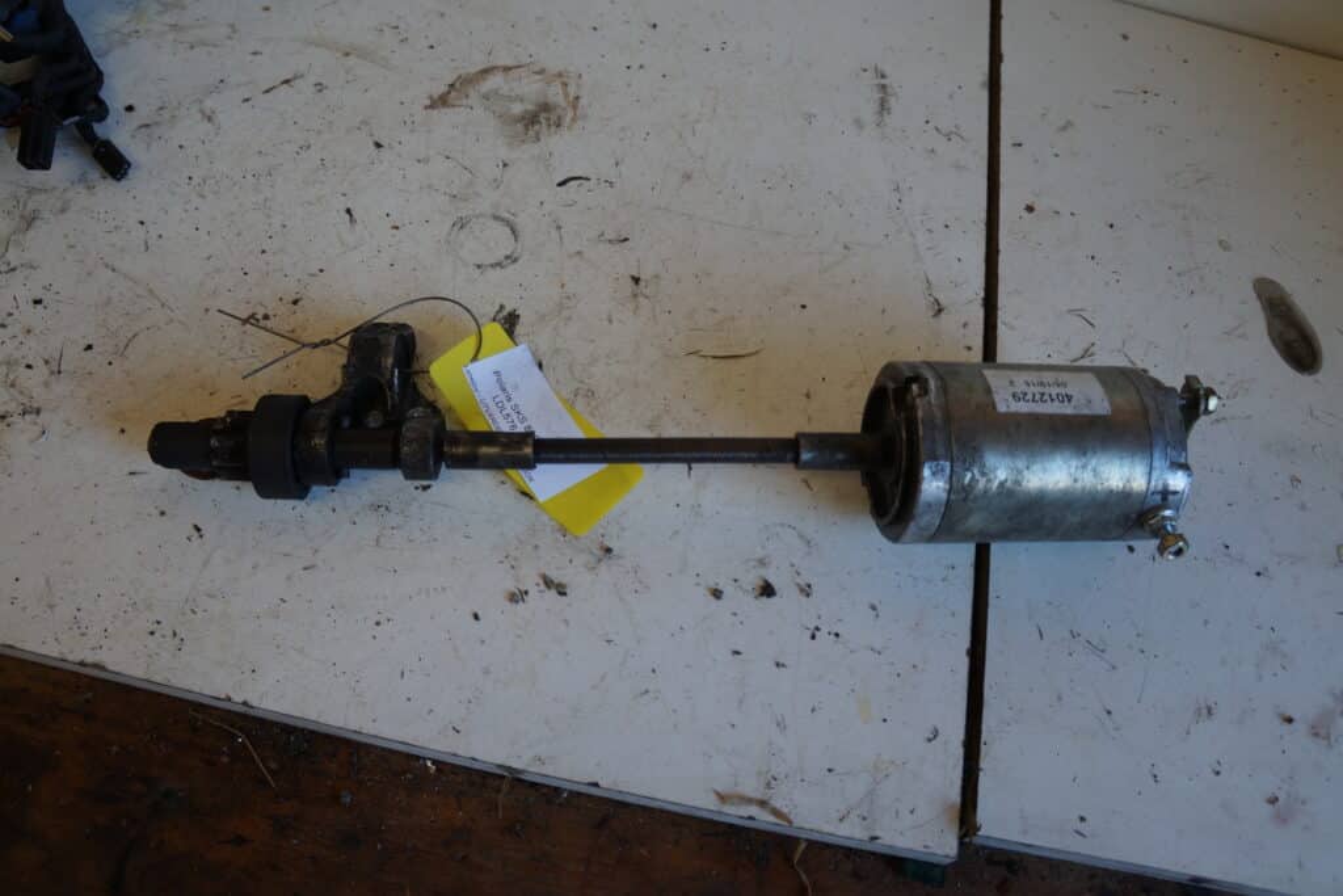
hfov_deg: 67.4
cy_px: 448
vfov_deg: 47.9
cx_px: 672
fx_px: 1007
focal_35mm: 27
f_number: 3.5
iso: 125
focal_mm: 18
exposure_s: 1/60
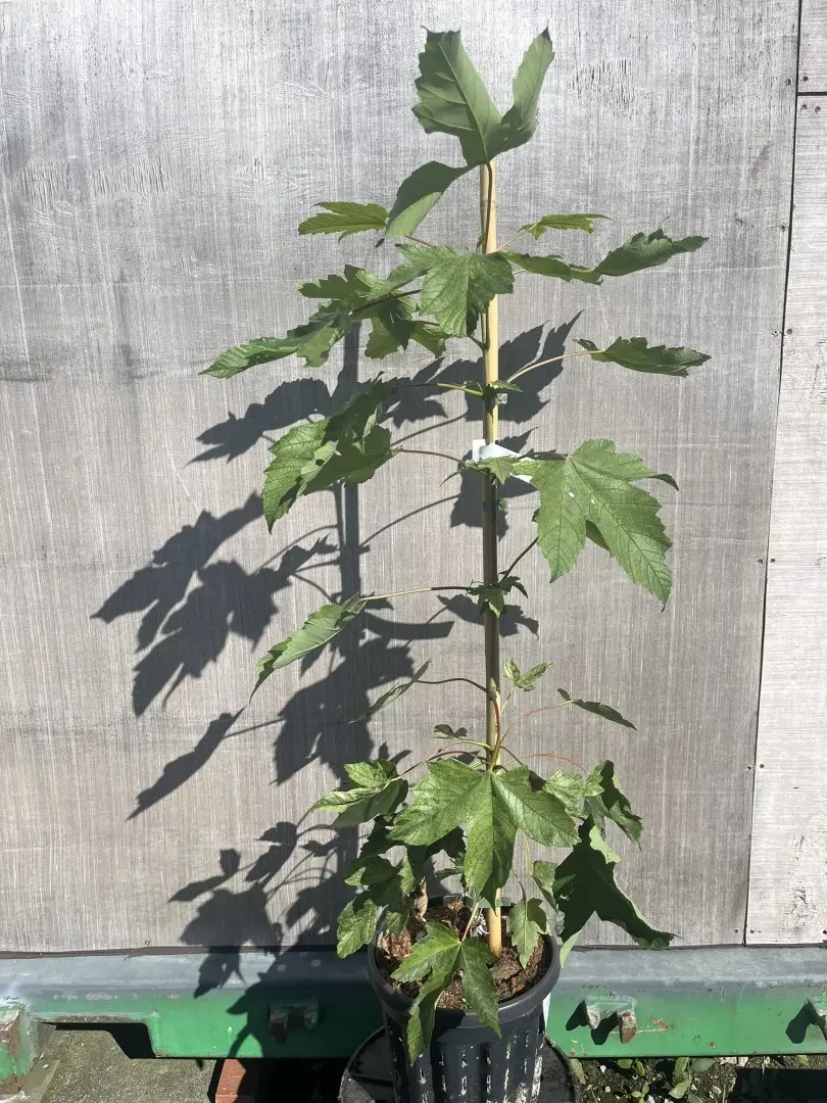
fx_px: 828
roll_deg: +1.0
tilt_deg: -11.6
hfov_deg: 53.1
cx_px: 414
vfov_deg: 67.3
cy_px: 552
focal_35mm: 26
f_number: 1.6
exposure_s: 1/5076
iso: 50
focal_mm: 5.1
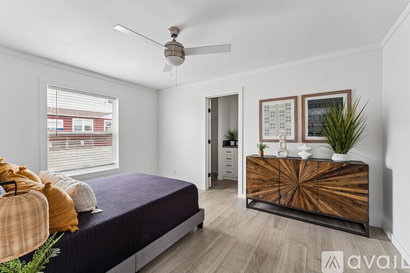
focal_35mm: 14
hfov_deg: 104.3
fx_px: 159
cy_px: 136
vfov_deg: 81.2
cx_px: 205
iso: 500
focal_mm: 14
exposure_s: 1/20
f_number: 6.3
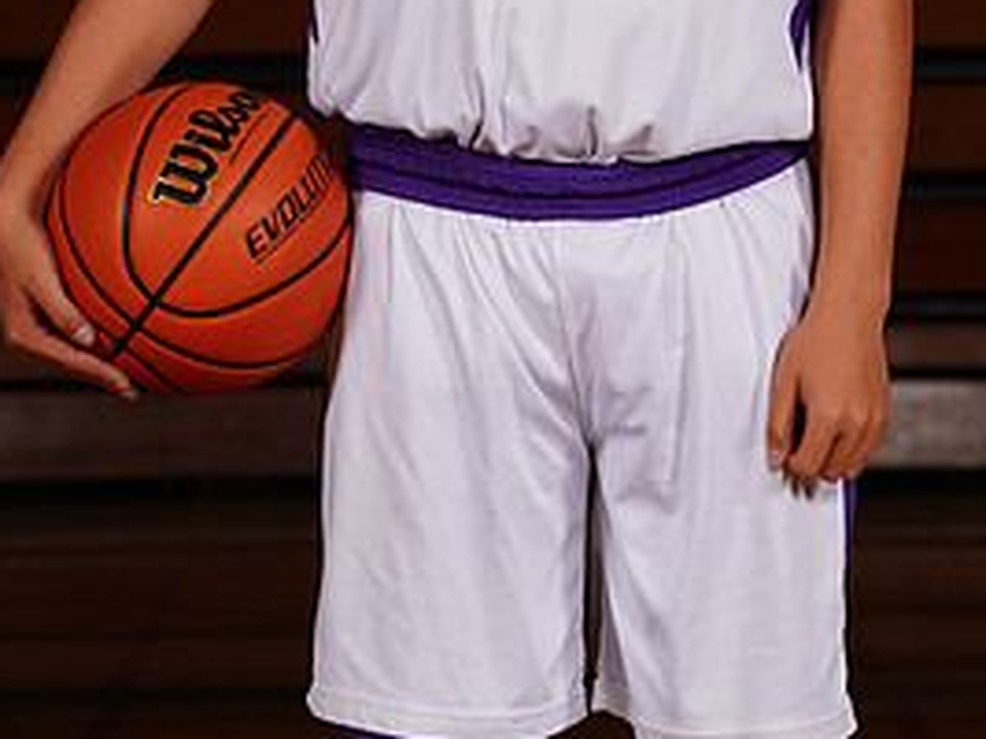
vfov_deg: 4.0
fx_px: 10534
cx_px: 460
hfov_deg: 5.4
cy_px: -251
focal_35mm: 370
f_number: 9
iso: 200
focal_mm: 177
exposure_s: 1/200
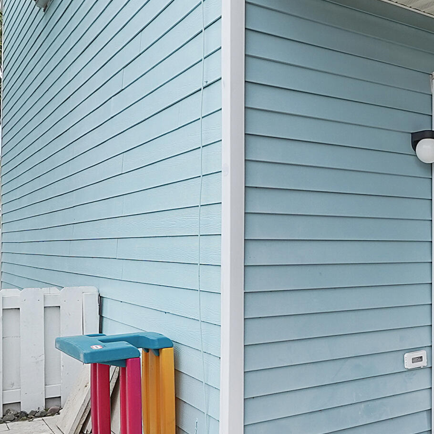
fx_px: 596
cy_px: 247
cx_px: 479
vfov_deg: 39.9
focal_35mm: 42
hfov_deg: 34.5
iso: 250
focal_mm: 10
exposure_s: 1/250
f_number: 7.1
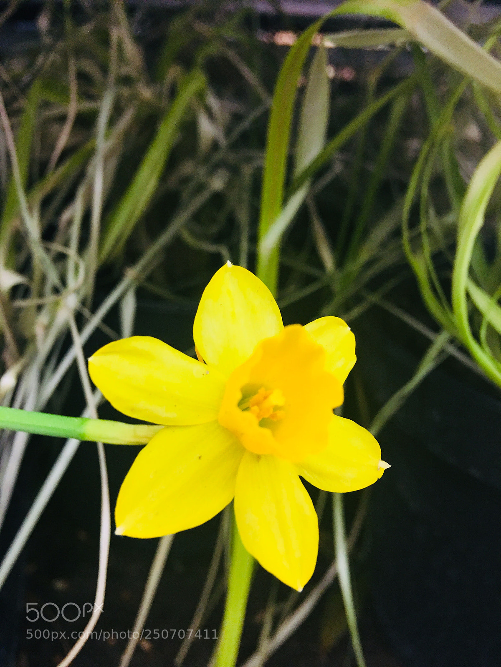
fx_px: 560
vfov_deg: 61.7
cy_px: 334
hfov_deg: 48.2
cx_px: 250
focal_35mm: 29
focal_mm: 4.15
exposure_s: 1/33
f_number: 2.2
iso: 50
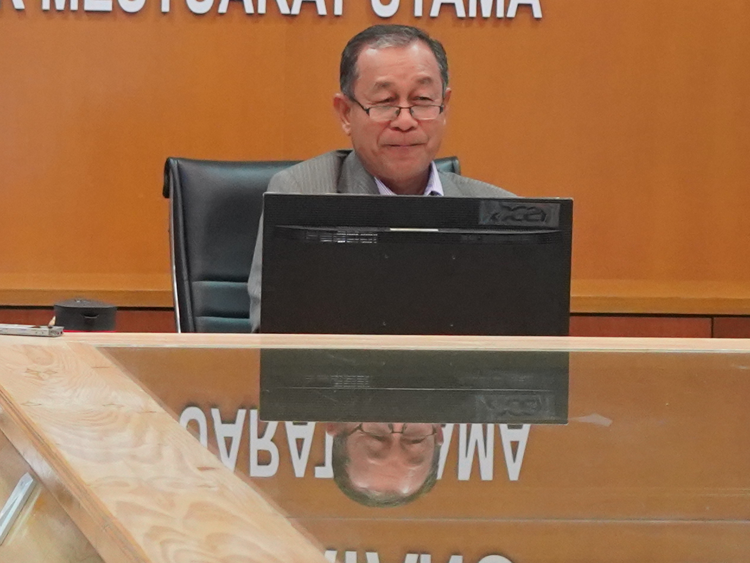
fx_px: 5936
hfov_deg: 7.2
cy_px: 115
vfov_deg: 5.4
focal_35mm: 274
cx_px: 420
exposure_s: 1/160
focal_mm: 60
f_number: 5.6
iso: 5000
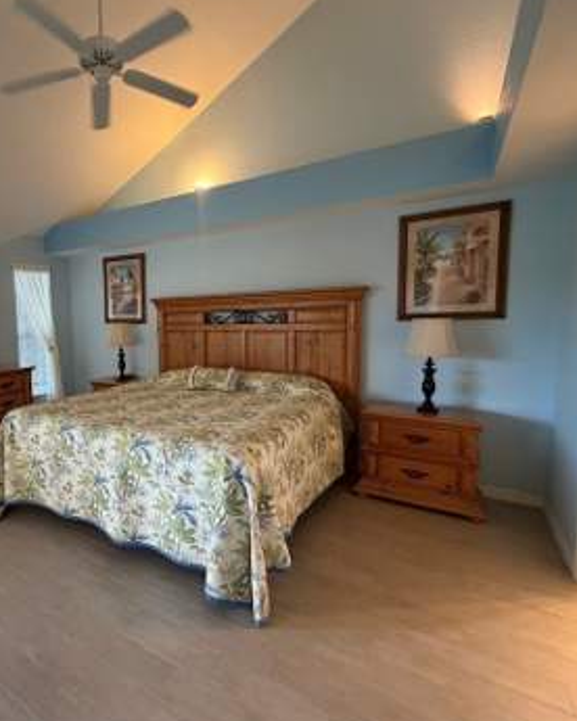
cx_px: 161
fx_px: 406
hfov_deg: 67.4
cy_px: 357
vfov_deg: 83.3
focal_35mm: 19
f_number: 2.2
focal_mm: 2.22
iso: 400
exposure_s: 1/60
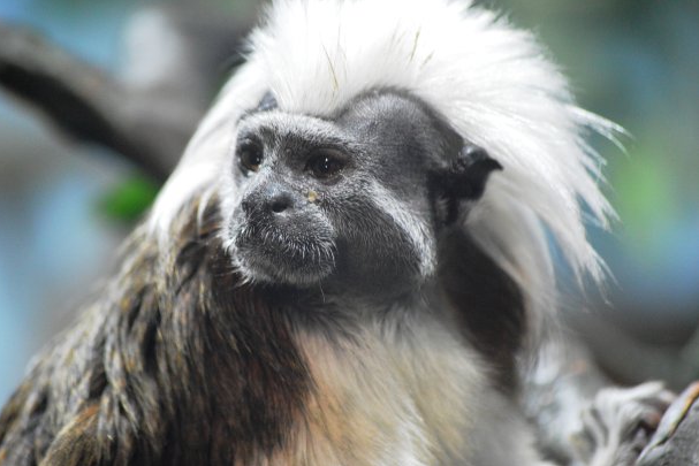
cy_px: 233
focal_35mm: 272
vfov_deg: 5.1
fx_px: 5282
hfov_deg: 7.6
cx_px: 349
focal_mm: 180
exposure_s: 1/125
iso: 3200
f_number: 5.6
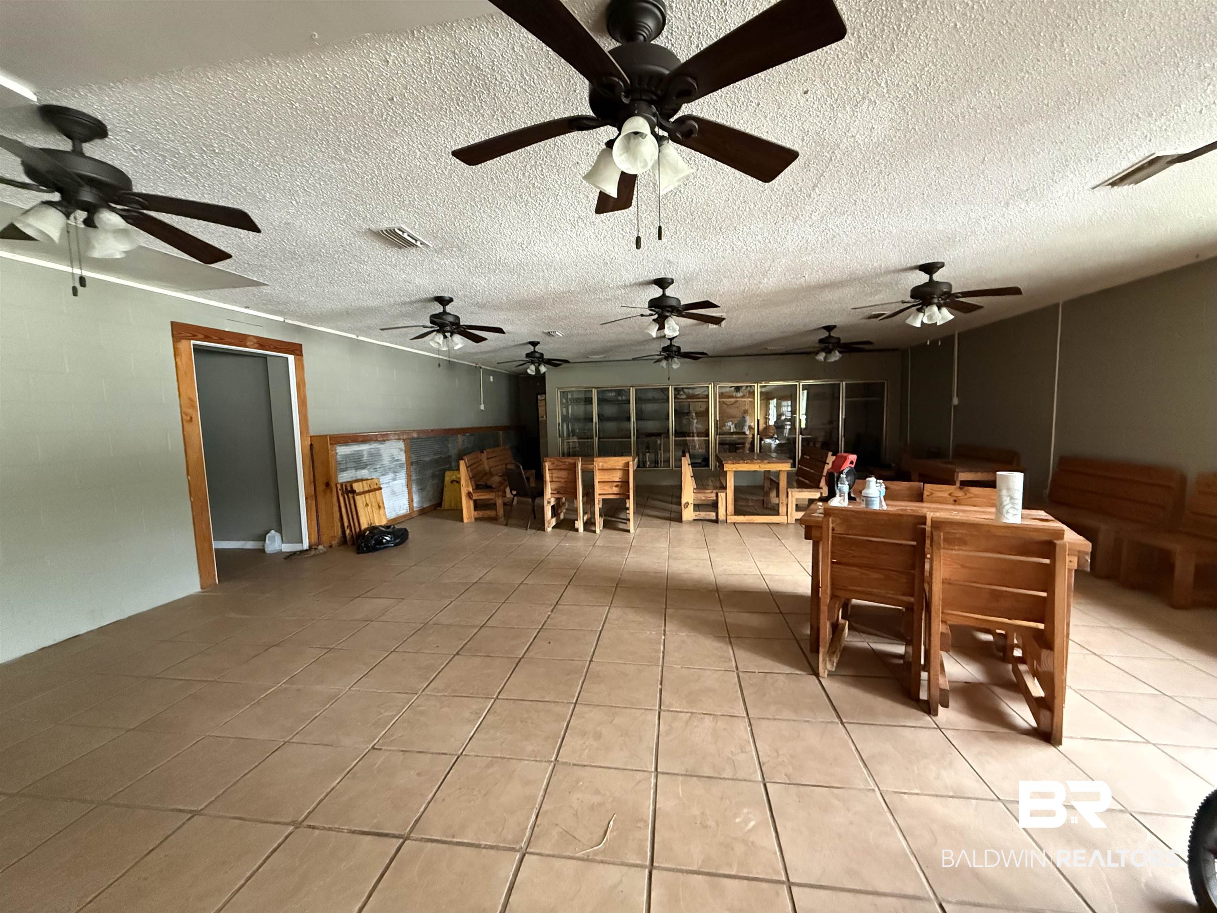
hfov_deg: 102.1
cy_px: 456
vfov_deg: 85.7
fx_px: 492
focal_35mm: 14
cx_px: 608
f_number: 2.2
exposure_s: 1/60
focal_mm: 2.22
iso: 1250
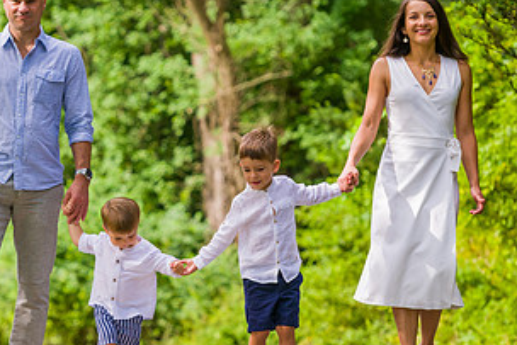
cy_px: 193
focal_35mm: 298
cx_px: 105
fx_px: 4281
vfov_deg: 4.6
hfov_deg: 6.9
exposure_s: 1/640
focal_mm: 135
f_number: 4
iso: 200
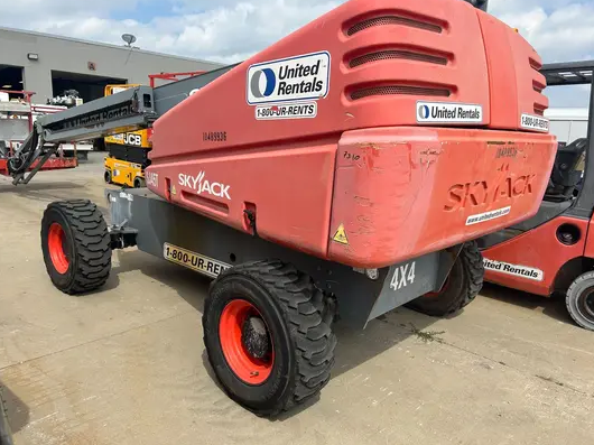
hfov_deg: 65.3
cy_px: 215
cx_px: 298
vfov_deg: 51.3
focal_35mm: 27
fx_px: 463
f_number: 1.5
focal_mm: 5.7
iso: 50
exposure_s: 1/3165
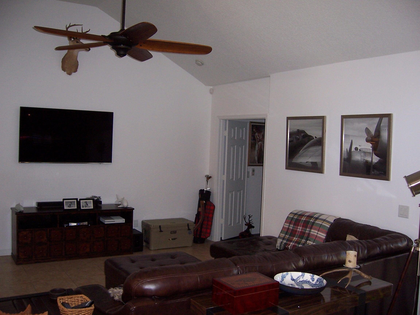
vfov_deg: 39.7
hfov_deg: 51.4
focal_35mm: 36
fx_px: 437
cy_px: 158
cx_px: 210
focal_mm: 6
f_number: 3
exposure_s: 1/60
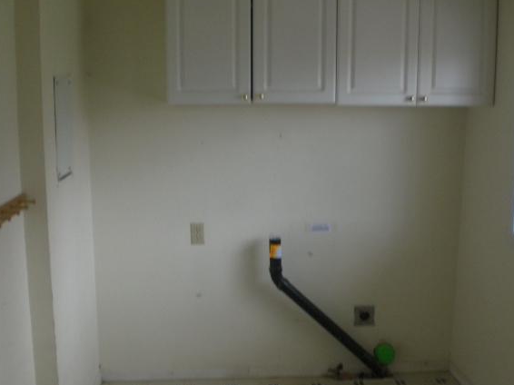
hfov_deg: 43.9
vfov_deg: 33.6
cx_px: 270
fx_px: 638
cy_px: 210
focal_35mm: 43
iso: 200
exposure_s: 1/80
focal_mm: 6.3
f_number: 3.1
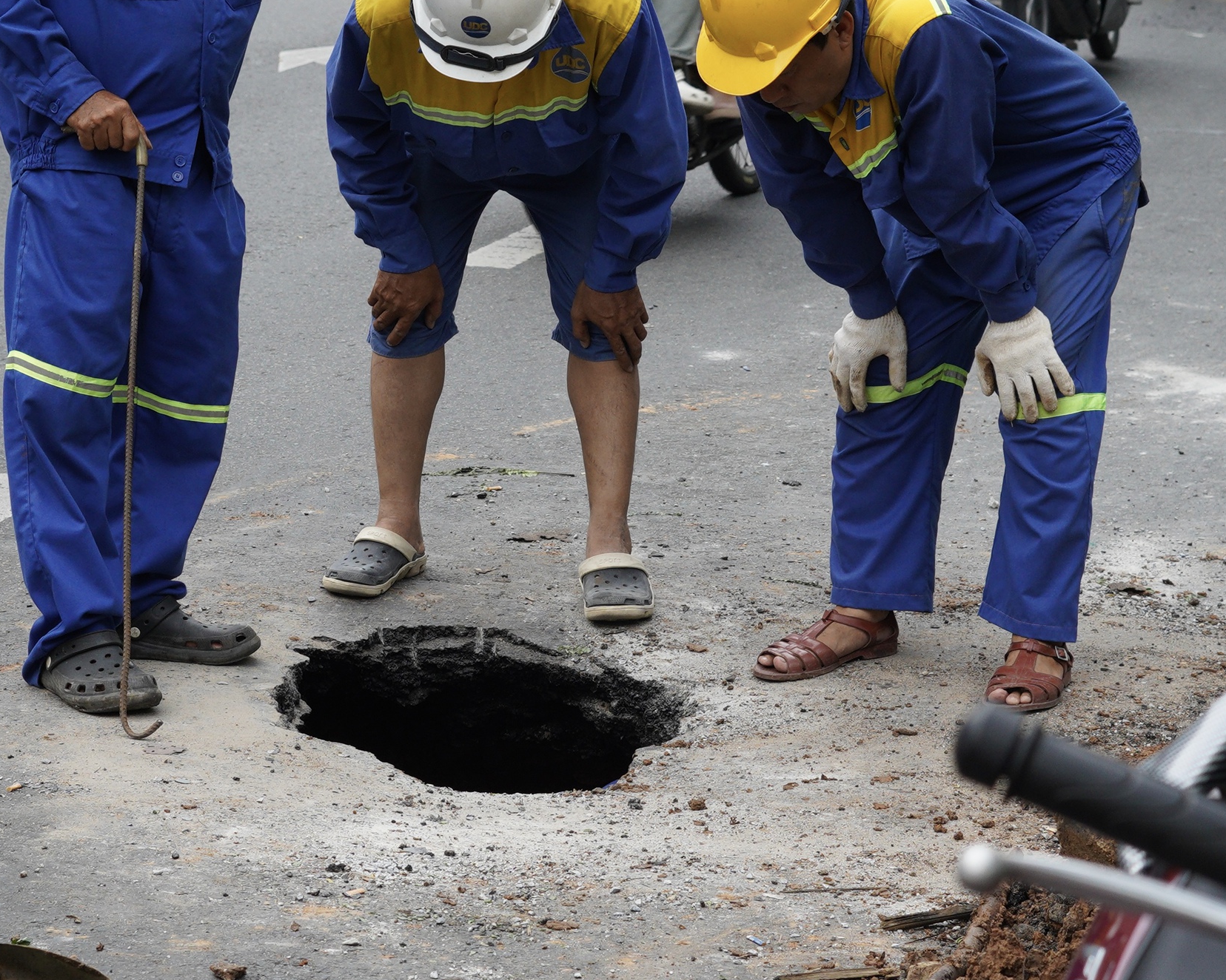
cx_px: 495
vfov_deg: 18.1
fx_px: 3084
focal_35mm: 85
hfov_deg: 22.5
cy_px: 491
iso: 640
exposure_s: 1/200
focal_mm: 50
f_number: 5.6
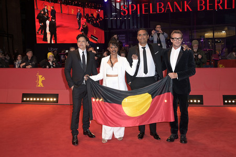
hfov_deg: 58.8
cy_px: 78
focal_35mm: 32
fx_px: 210
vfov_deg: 41.1
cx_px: 118
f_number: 6.3
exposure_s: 1/250
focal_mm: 32
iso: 1250
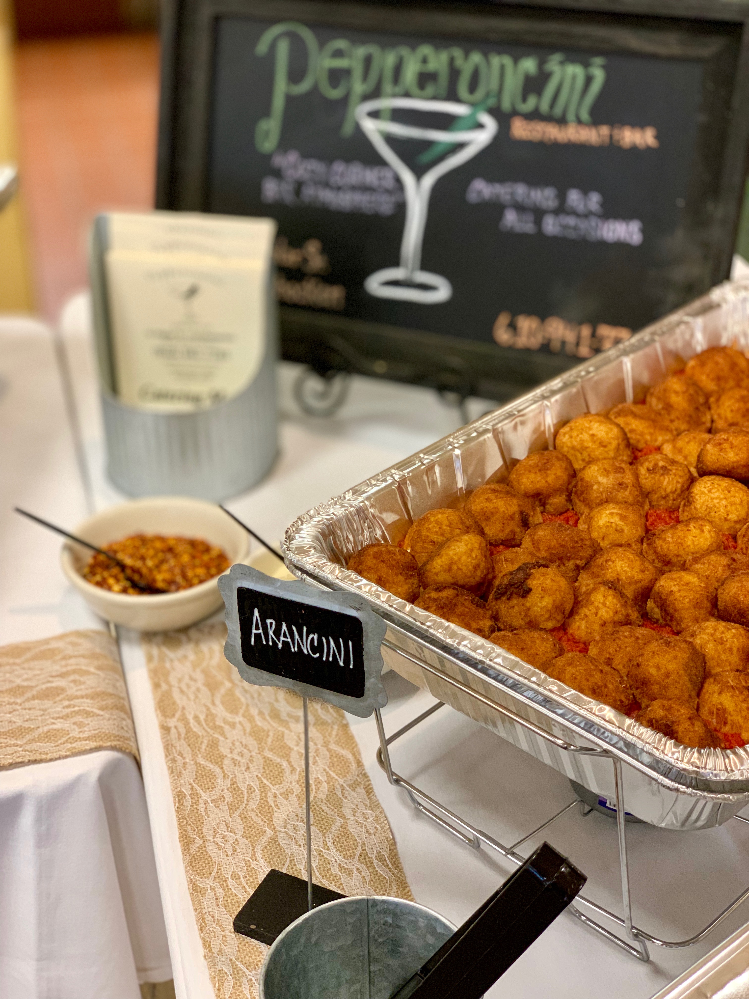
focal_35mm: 52
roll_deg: -0.2
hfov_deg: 28.0
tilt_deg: -30.8
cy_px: 500
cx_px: 374
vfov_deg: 36.8
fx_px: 1500
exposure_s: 1/60
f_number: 2.4
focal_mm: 6
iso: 250
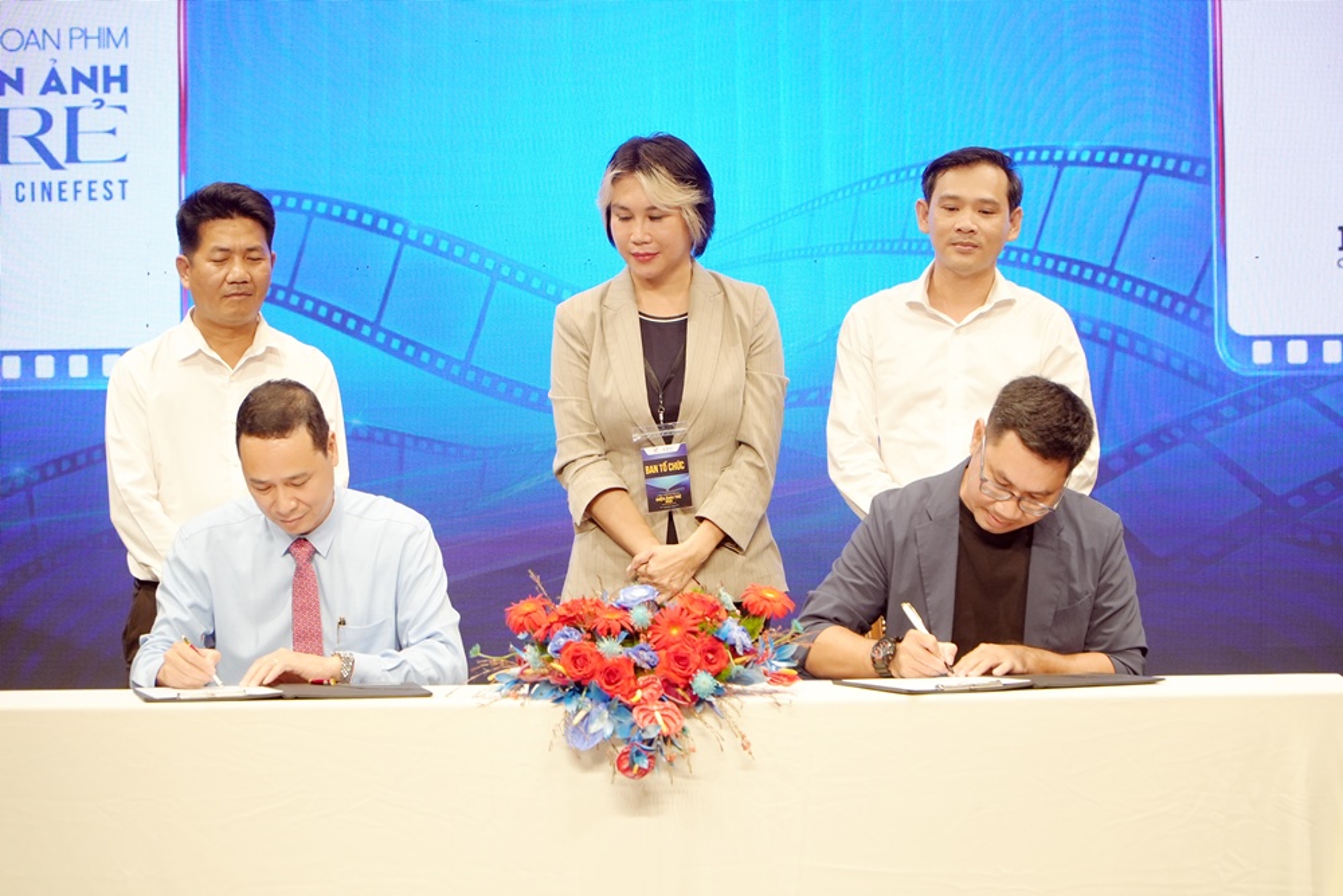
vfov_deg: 9.3
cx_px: 672
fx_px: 5522
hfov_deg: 13.9
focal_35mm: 148
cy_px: 448
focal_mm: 99
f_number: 4
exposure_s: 1/200
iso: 800
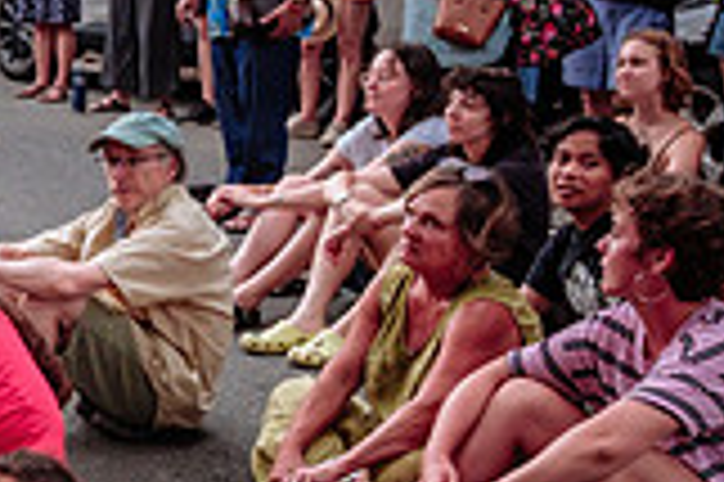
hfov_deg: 17.5
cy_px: 254
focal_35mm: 100
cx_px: -473
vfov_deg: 13.7
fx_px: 2009
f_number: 2.8
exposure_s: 1/125
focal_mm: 16
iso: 1600
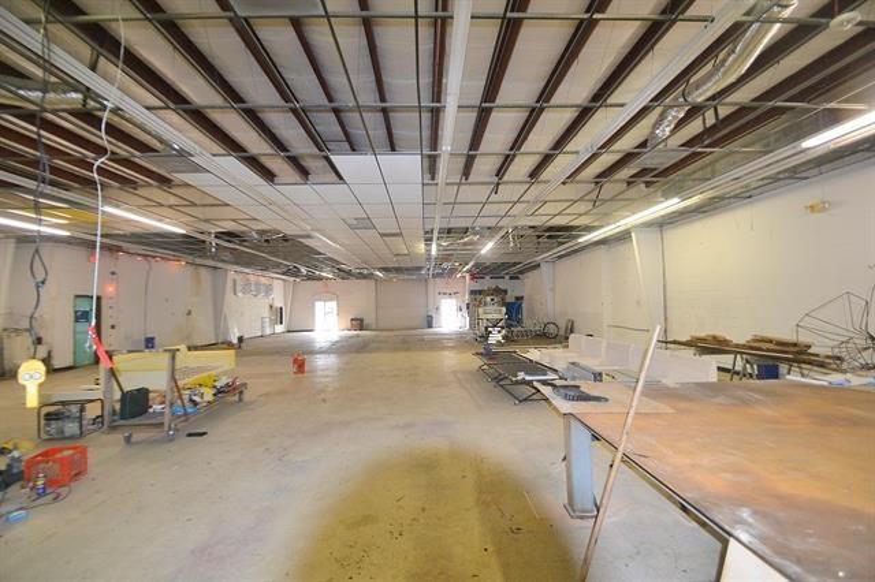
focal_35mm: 15
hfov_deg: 100.4
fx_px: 364
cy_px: 291
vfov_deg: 77.3
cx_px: 438
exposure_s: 1/60
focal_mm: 10
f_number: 3.5
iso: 720
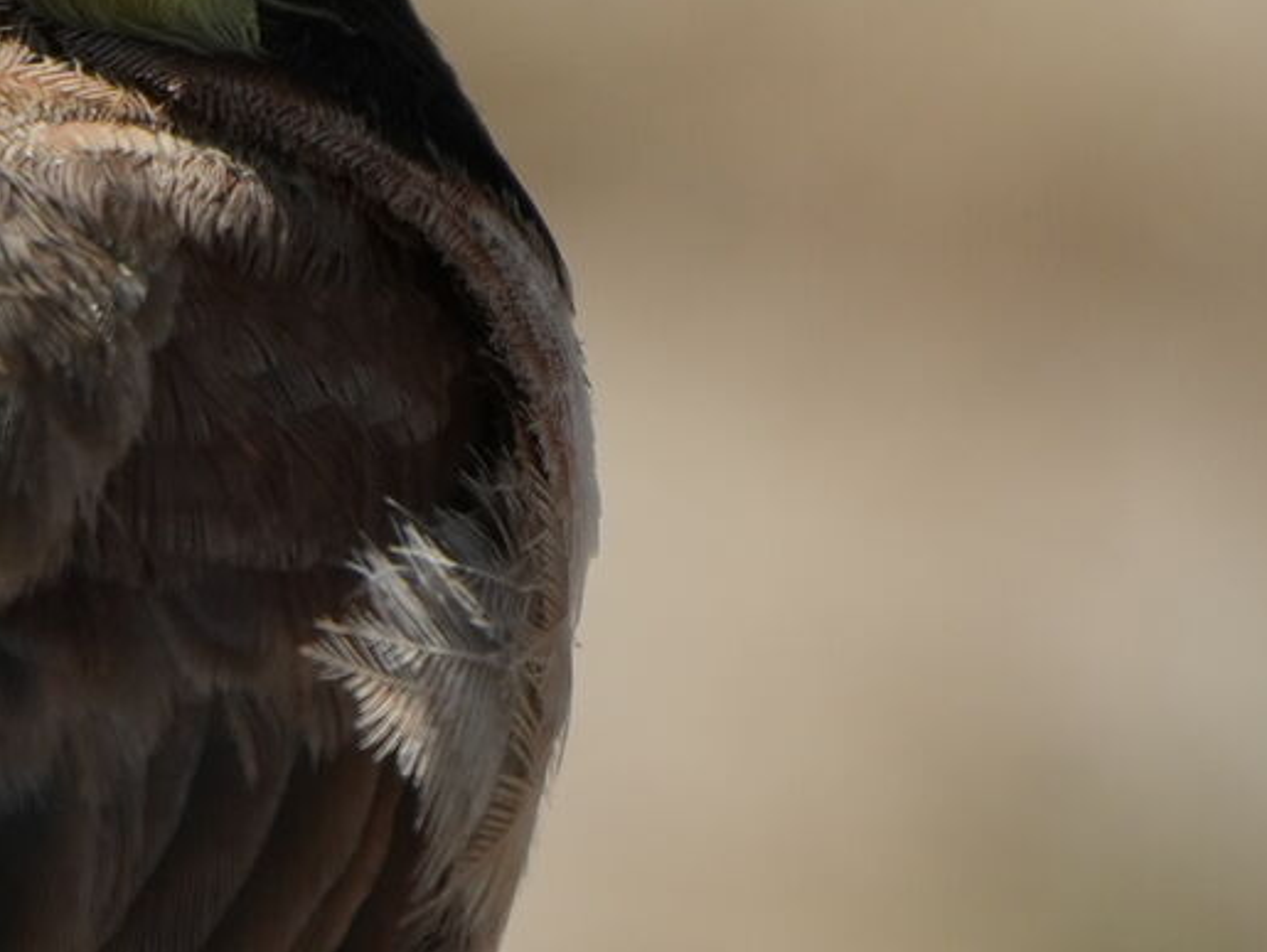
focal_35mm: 3223
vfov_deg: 0.5
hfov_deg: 0.6
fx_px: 118049
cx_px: 785
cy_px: 322
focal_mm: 400
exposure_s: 1/1250
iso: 250
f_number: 6.3
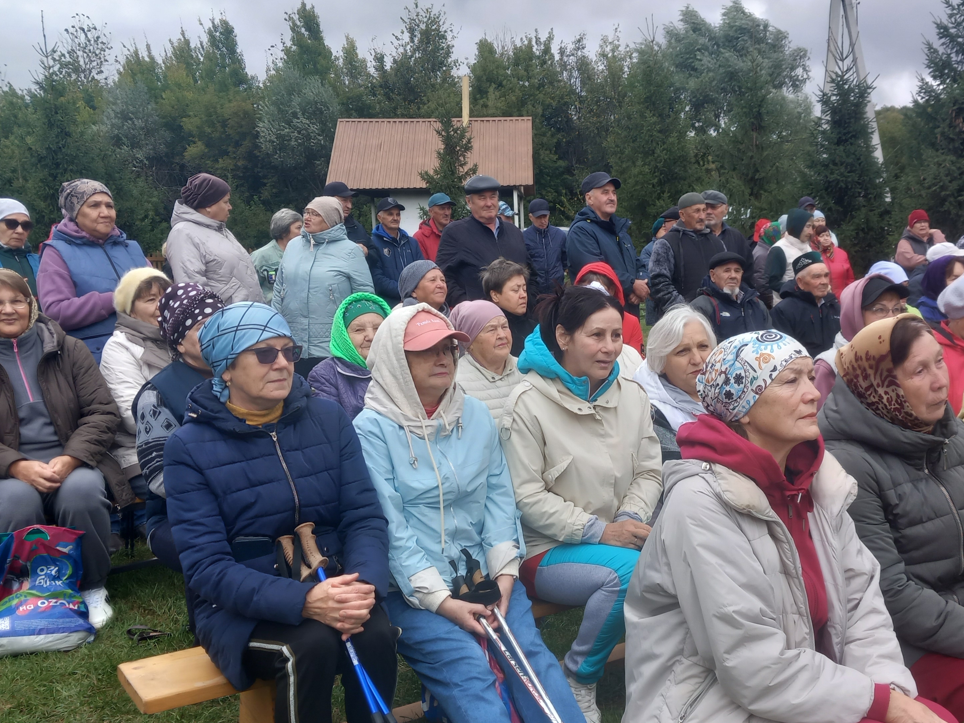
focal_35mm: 38
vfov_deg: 37.6
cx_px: 636
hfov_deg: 48.2
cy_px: 432
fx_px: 1058
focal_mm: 4
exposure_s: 1/122
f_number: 1.8
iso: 20
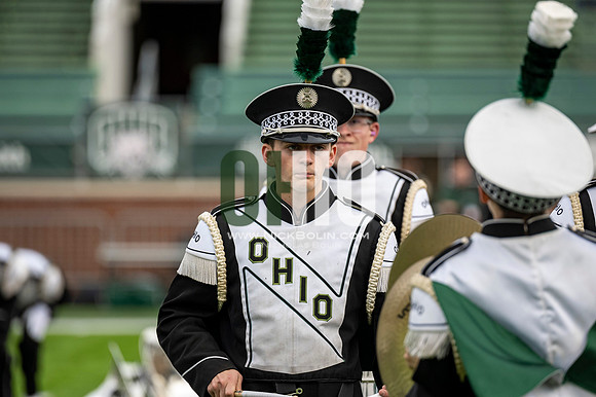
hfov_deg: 6.9
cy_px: 198
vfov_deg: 4.6
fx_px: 4964
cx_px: 298
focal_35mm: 300
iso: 250
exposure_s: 1/500
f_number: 2.8
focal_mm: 200
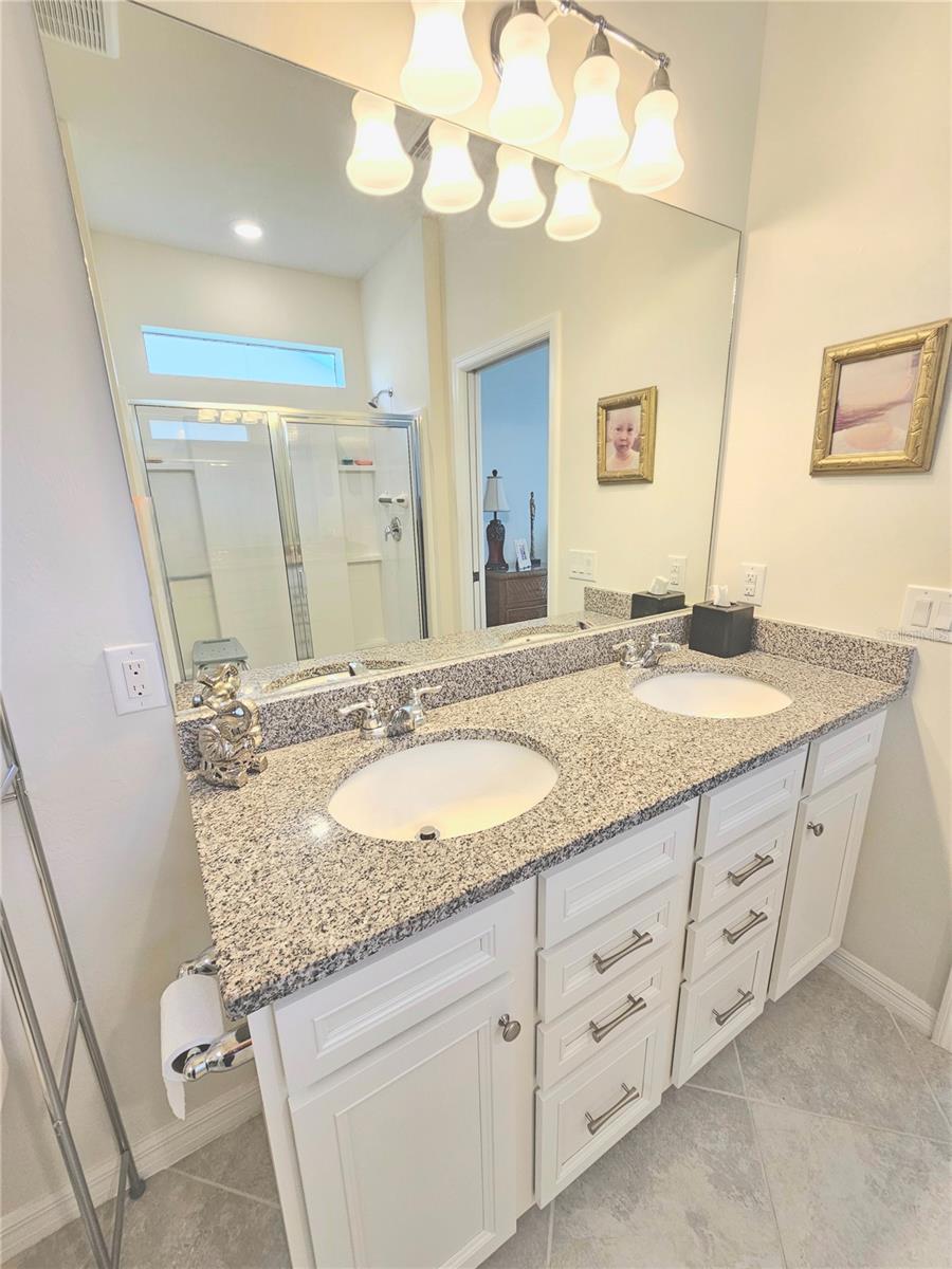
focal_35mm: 13
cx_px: 476
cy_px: 634
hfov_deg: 89.9
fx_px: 477
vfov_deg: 106.2
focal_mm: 2.2
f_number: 2.2
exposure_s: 1/60.2
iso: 125
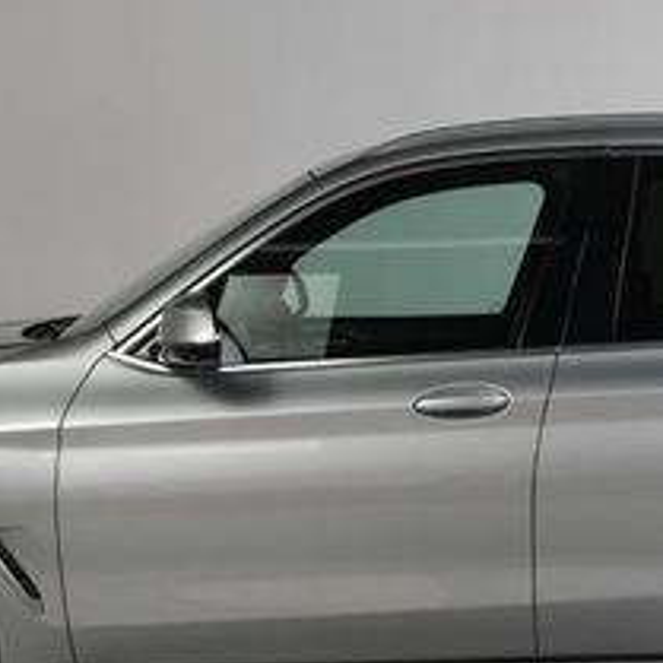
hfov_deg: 14.9
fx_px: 2535
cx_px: 454
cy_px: 485
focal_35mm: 117
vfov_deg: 14.8
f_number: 11
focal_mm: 30
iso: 100
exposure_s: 1/160
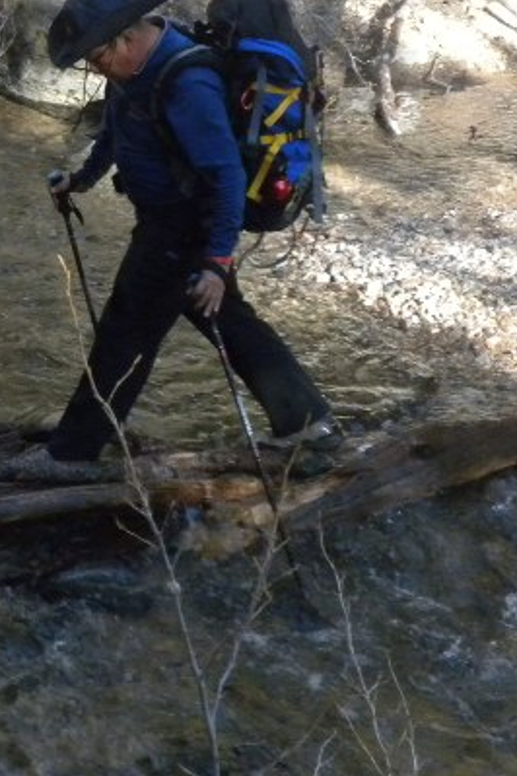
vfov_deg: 16.7
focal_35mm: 122
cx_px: -214
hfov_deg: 10.9
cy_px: 227
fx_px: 2628
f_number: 4.7
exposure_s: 1/169
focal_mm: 10.7
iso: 522
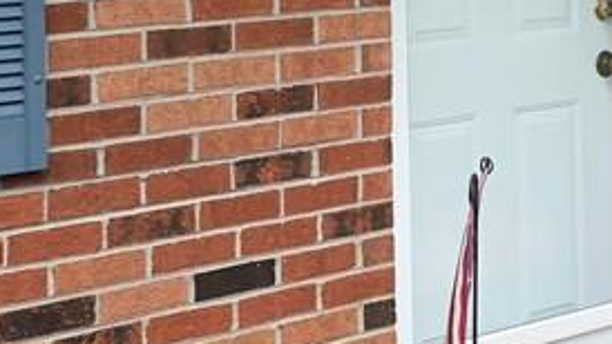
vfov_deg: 10.4
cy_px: -112
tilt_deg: +0.8
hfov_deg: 18.7
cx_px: 418
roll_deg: +2.1
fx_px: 1850
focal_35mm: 114
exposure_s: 1/736
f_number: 1.8
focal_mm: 4
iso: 20
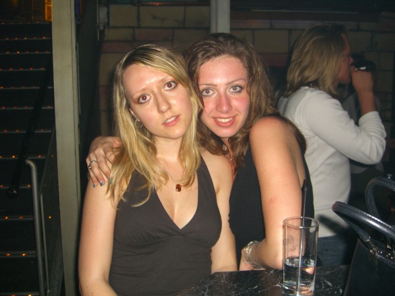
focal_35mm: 38
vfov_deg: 37.7
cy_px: 148
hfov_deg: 49.0
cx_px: 198
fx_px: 434
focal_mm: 7.9
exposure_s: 1/60
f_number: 2.8
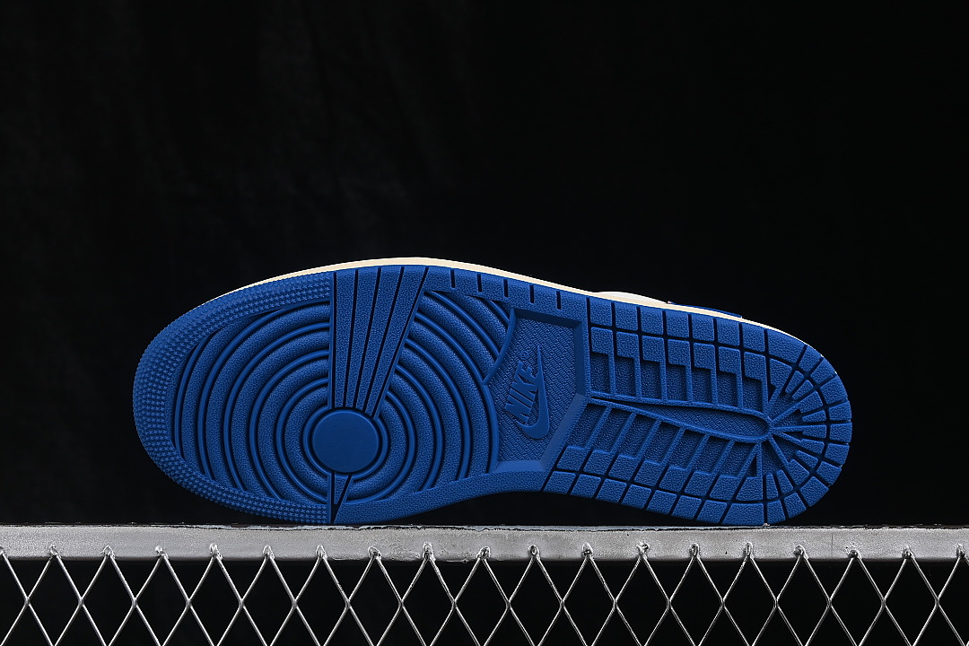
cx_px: 484
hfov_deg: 27.0
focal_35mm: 75
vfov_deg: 18.2
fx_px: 2019
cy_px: 323
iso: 160
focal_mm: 50
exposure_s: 1/80
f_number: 8
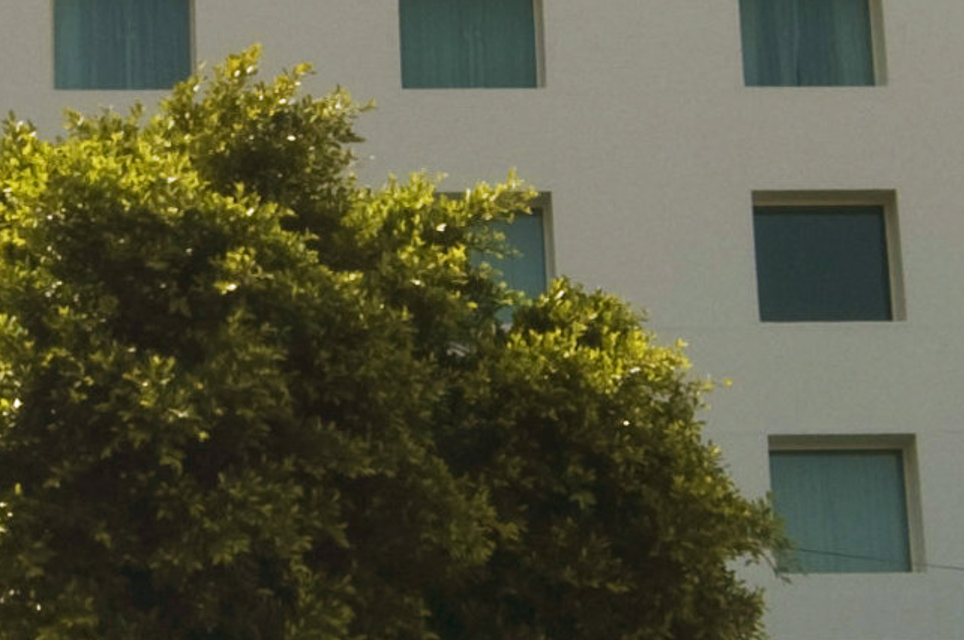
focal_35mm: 120
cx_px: 145
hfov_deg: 16.9
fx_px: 3209
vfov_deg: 11.4
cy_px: 142
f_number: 13
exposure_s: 1/125
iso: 100
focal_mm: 12
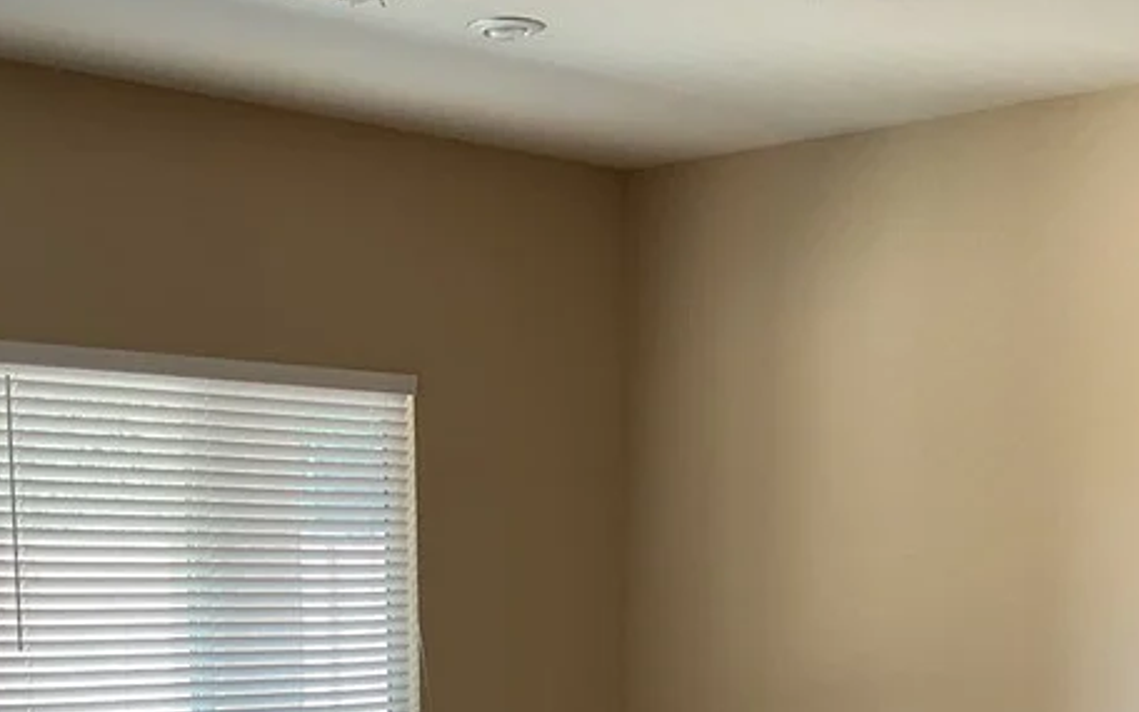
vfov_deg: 17.7
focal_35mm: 69
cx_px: 684
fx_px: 2142
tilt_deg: -11.2
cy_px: 907
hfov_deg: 29.7
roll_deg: -2.0
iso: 100
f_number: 1.8
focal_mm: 3
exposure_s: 1/60
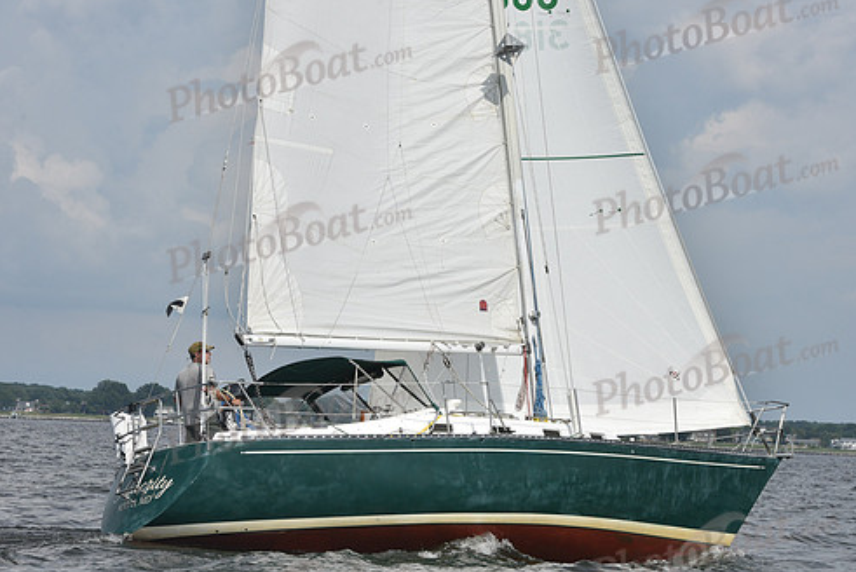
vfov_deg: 9.5
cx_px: 504
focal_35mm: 144
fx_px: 3426
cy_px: 304
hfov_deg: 14.2
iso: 320
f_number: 11
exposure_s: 1/1250
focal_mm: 122
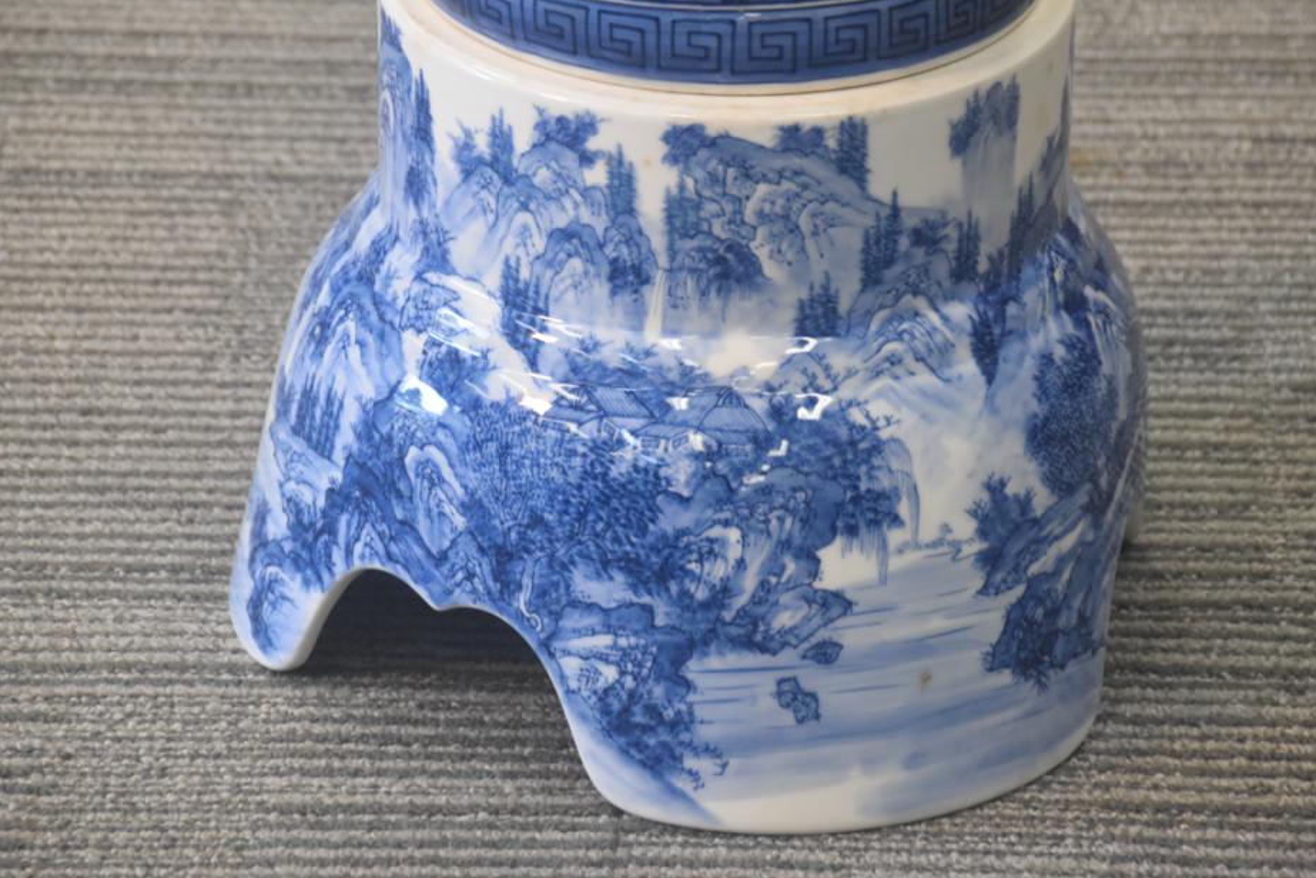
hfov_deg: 9.0
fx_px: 8373
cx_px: 656
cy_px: 390
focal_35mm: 229
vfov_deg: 6.0
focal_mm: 130
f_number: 6
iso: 1400
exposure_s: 1/60
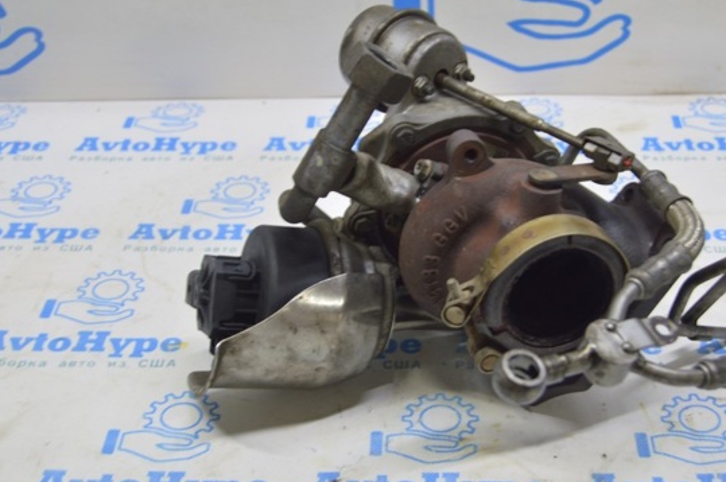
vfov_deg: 23.7
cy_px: 240
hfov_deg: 35.0
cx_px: 423
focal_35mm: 57
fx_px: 1148
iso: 400
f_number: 5.6
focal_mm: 32
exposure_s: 1/20
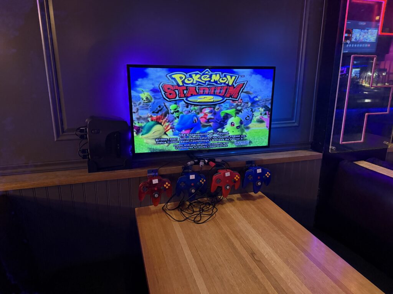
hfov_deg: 71.6
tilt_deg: -15.0
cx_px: 196
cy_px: 147
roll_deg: -0.3
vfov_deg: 56.8
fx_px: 272
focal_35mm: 24
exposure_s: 1/60
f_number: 1.78
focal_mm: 6.76
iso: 800
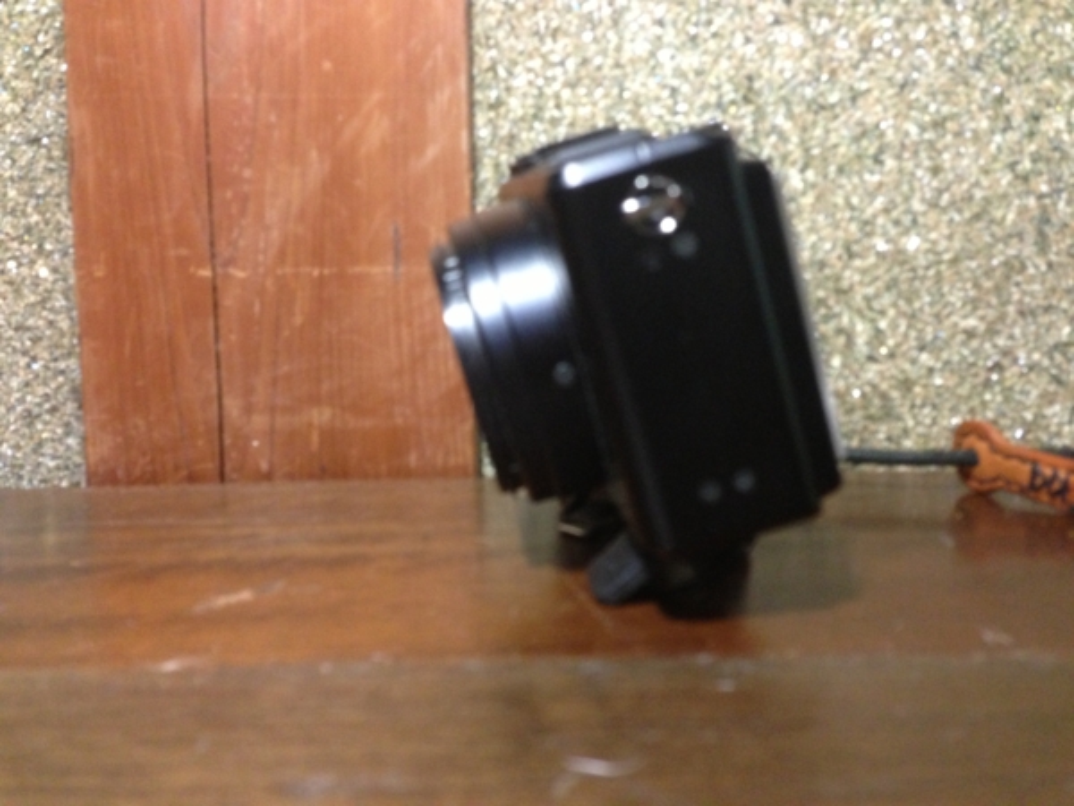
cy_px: 403
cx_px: 537
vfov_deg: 42.9
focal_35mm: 33
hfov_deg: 55.4
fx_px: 1024
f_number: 2.4
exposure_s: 1/17
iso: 400
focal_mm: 4.13
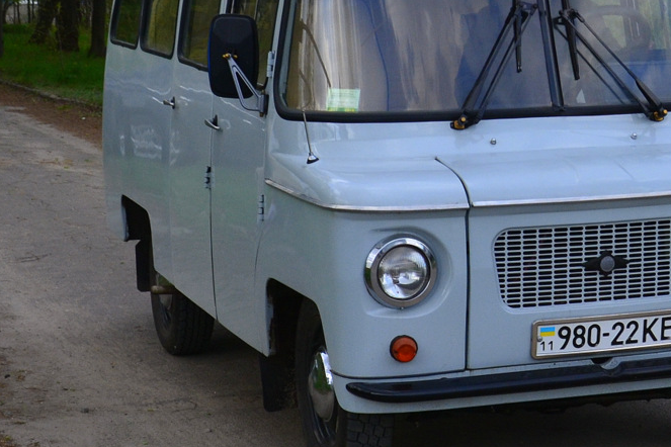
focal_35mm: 68
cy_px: 127
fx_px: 1266
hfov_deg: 29.0
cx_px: 539
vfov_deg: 19.9
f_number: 10
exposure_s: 1/200
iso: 400
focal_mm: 25
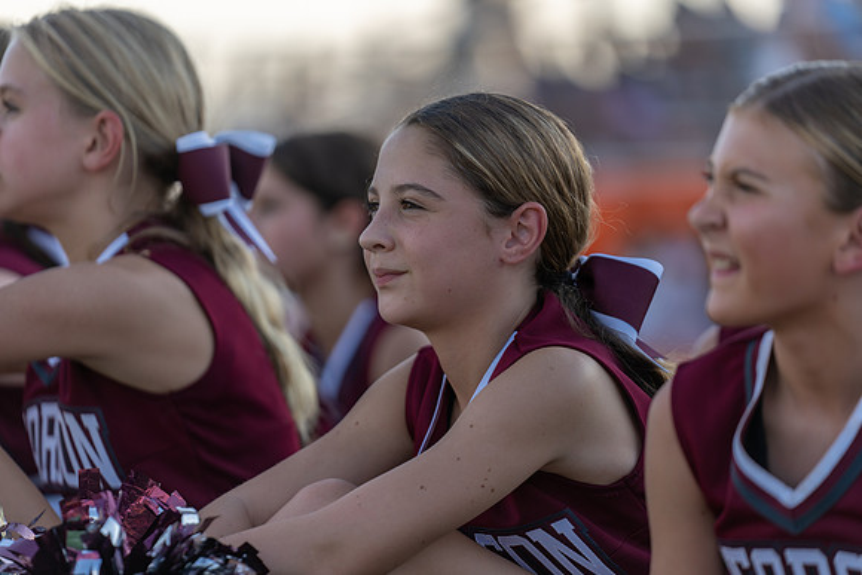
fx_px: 4790
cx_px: 431
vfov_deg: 6.9
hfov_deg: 10.3
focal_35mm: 200
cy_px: 288
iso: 100
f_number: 2.8
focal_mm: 200
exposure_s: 1/500
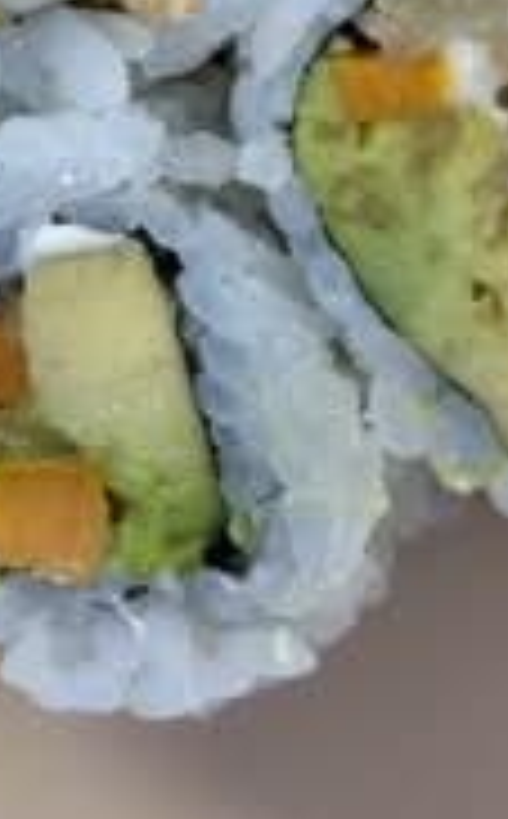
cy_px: -4
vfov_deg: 22.4
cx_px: -117
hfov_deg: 14.1
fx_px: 1981
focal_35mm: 89
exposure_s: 1/60
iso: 100
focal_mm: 5.96
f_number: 1.6
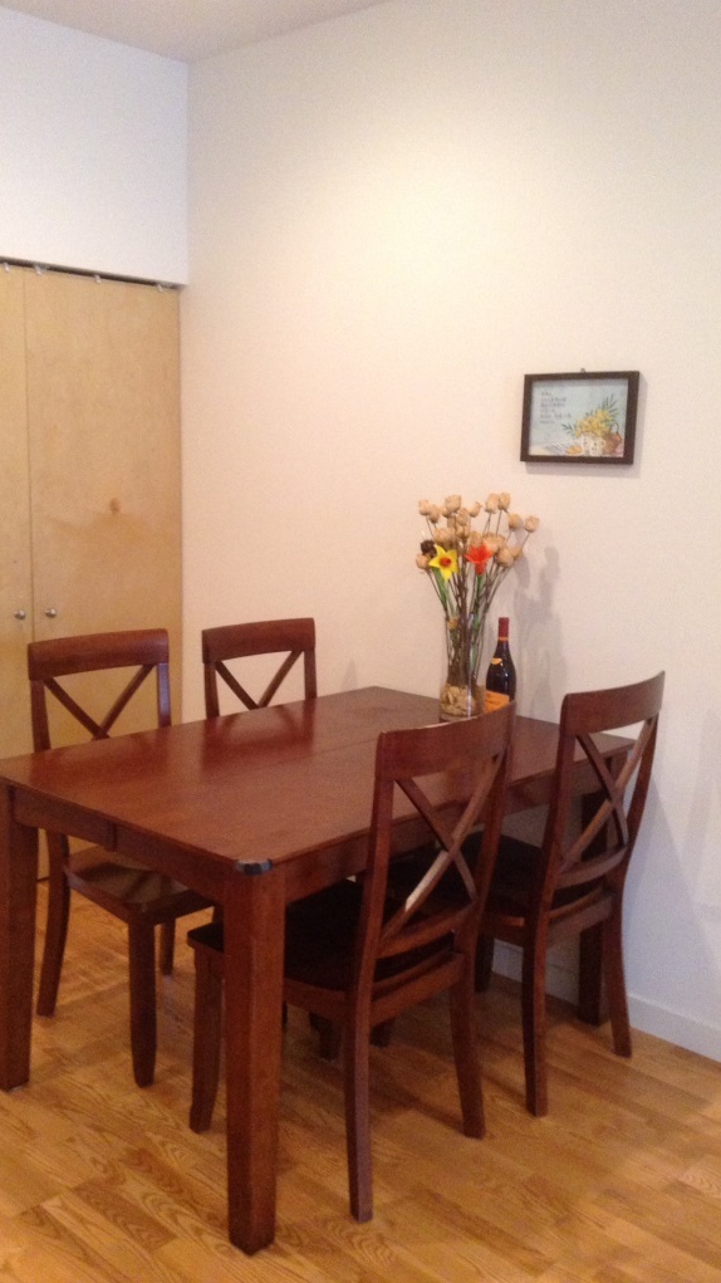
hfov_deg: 32.8
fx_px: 1224
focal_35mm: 36
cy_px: 641
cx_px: 342
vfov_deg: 55.3
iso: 200
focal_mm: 3.3
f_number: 2.4
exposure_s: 1/24
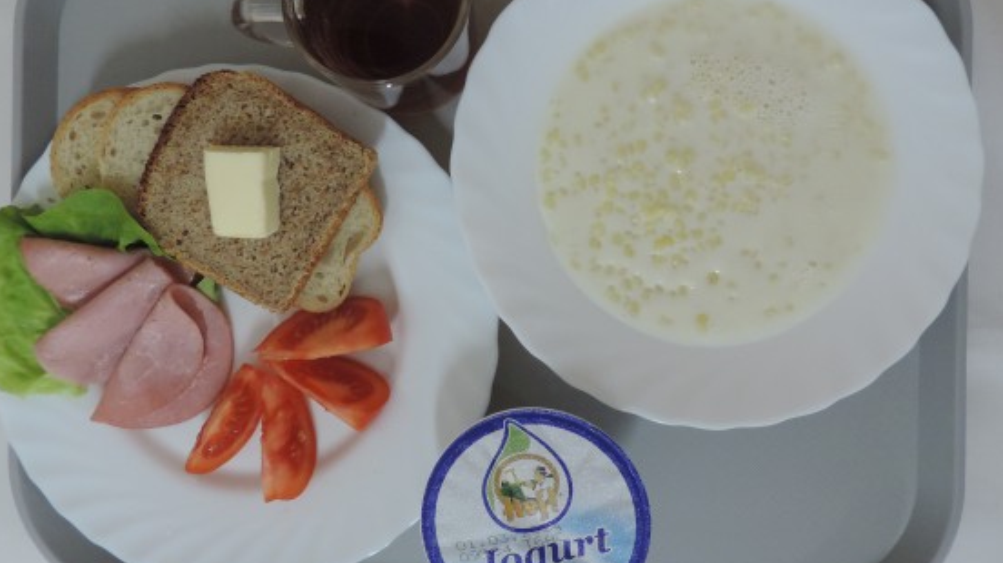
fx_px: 771
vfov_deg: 40.0
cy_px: 237
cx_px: 476
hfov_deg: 66.0
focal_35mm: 29
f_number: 3
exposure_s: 1/25
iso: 400
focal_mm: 4.3
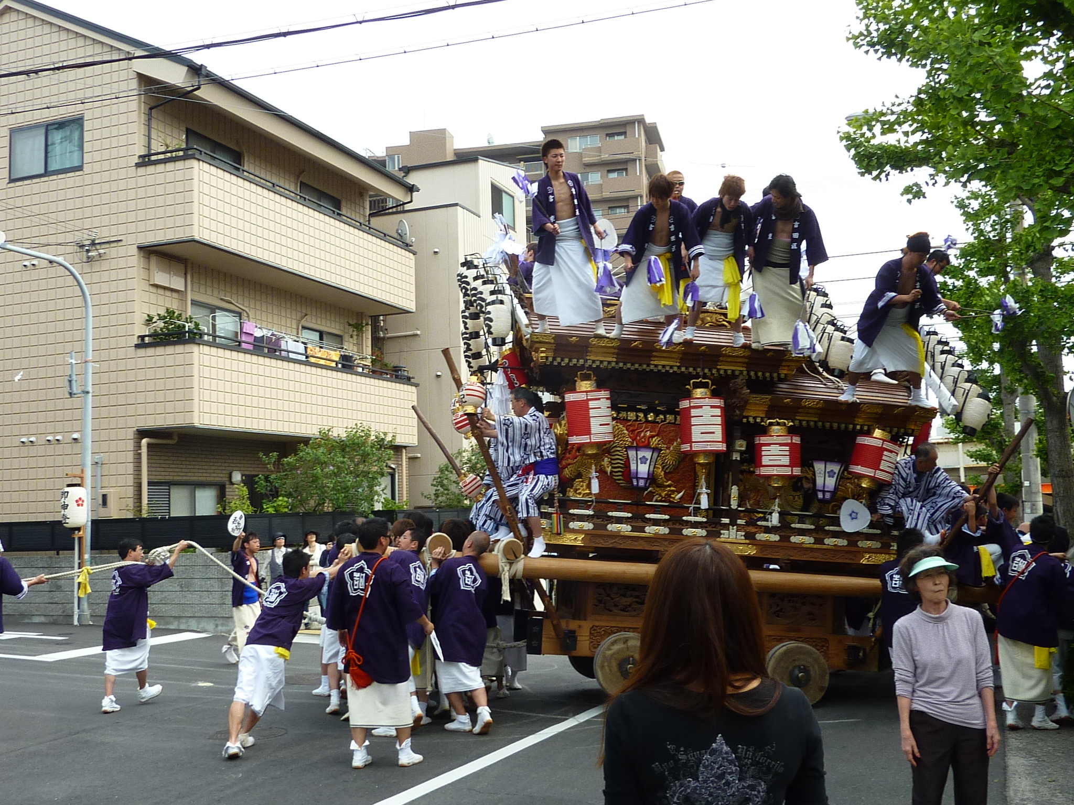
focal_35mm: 35
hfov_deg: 52.6
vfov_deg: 40.7
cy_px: 402
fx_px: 1086
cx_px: 537
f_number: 4
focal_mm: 4.1
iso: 80
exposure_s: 1/160
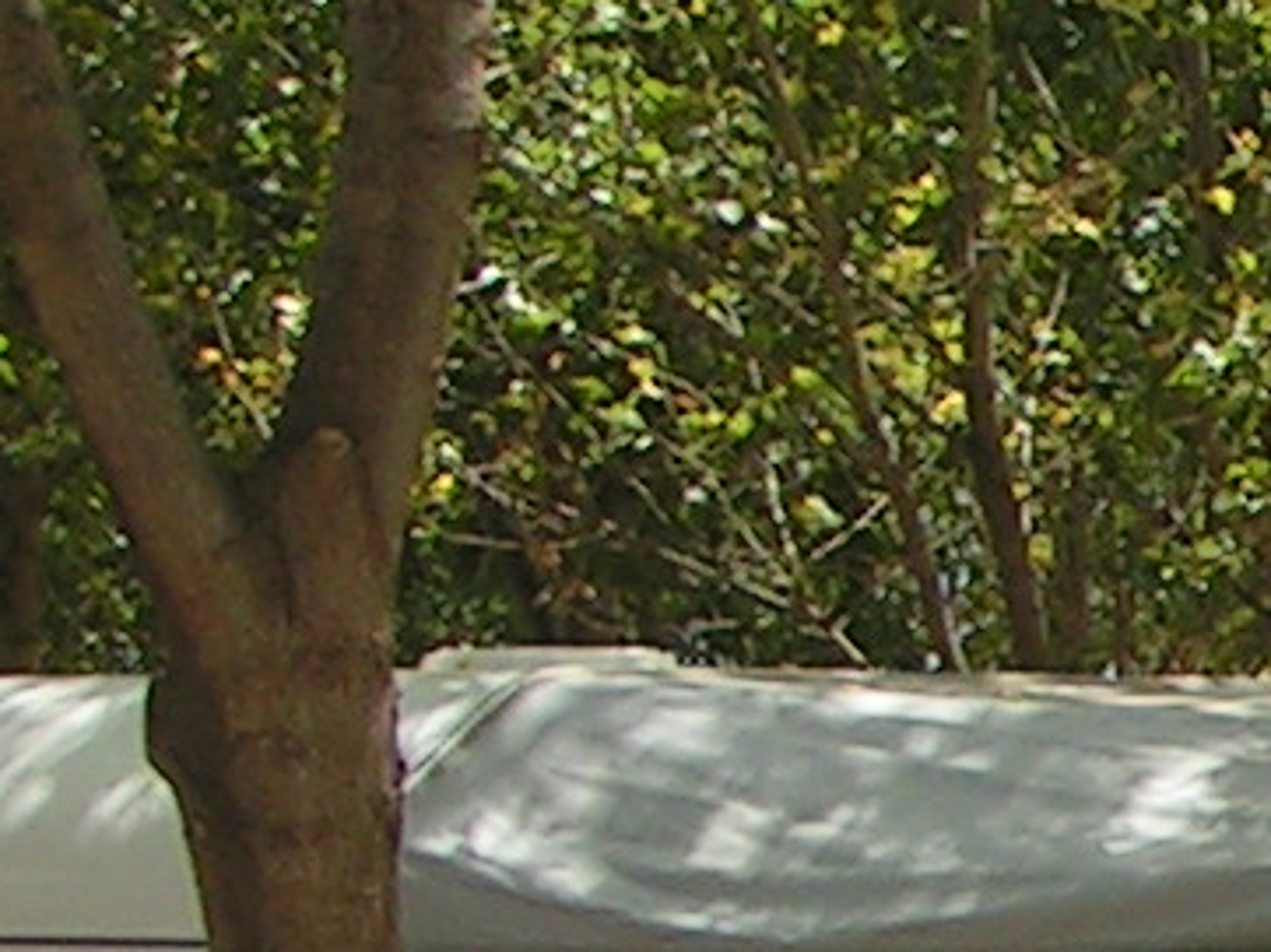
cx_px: 2370
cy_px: 1026
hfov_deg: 8.8
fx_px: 7889
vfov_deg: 6.9
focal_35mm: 215
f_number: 5.6
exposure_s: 1/200
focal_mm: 5.8
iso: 50
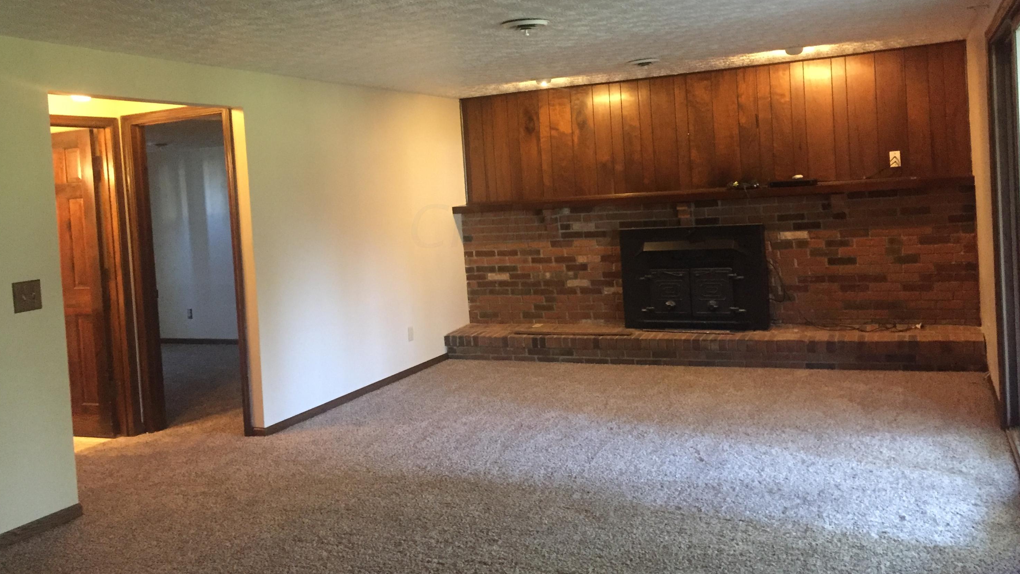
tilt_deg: -2.9
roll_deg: +5.1
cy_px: 225
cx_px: 512
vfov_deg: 36.5
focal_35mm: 32
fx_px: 865
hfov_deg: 61.0
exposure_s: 1/15
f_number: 2.2
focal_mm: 4.15
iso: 320
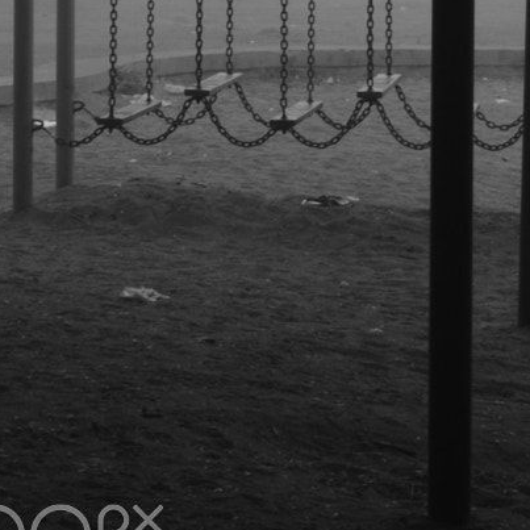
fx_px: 2979
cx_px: 537
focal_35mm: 172
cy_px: -345
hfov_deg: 10.1
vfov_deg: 9.8
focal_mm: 34
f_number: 16
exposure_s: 1/25
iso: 200
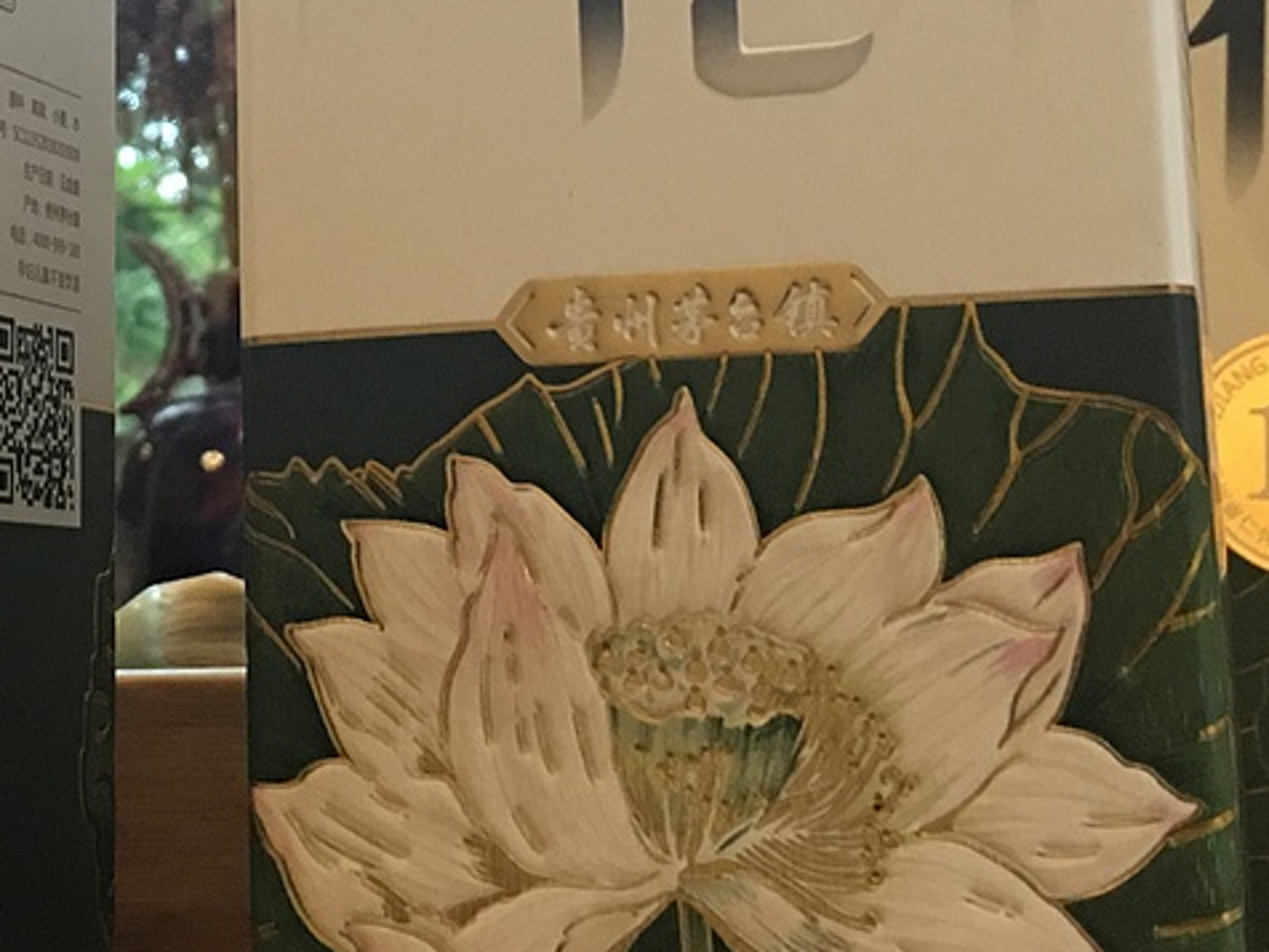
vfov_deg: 18.6
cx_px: 344
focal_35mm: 78
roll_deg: +0.6
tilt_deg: +12.3
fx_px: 2859
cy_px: 136
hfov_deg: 24.8
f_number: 2.2
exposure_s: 1/10
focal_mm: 4.15
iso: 80
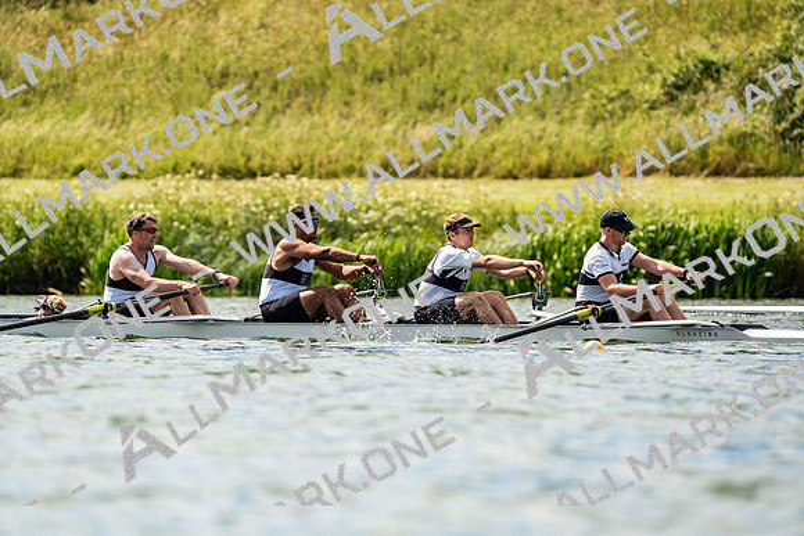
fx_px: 9270
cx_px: 402
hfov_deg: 5.0
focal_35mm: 415
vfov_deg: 3.3
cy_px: 268
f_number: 6.3
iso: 250
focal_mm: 415
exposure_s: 1/2000
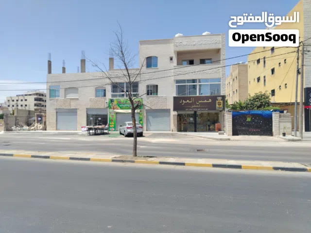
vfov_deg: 56.8
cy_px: 116
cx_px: 156
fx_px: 216
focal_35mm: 24
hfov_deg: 71.6
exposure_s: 1/847
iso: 100
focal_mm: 5.25
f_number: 1.75
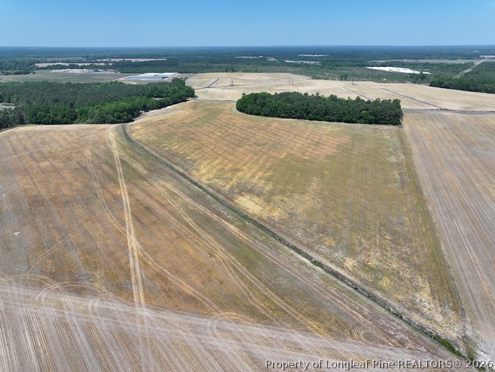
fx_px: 343
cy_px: 186
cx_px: 248
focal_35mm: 24
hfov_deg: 71.6
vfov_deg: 56.8
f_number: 4
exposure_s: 1/1000
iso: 100
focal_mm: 12.29
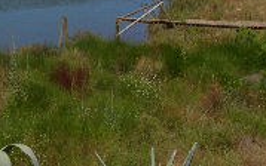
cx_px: -27
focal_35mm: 115
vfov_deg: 11.3
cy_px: 0
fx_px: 834
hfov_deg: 17.5
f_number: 5.6
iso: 50
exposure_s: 1/472
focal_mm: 5.8
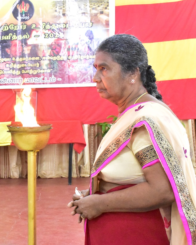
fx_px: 418
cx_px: 61
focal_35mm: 58
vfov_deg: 32.6
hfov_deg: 26.2
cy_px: 124
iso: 16000
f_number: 10
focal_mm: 27
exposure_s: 1/160
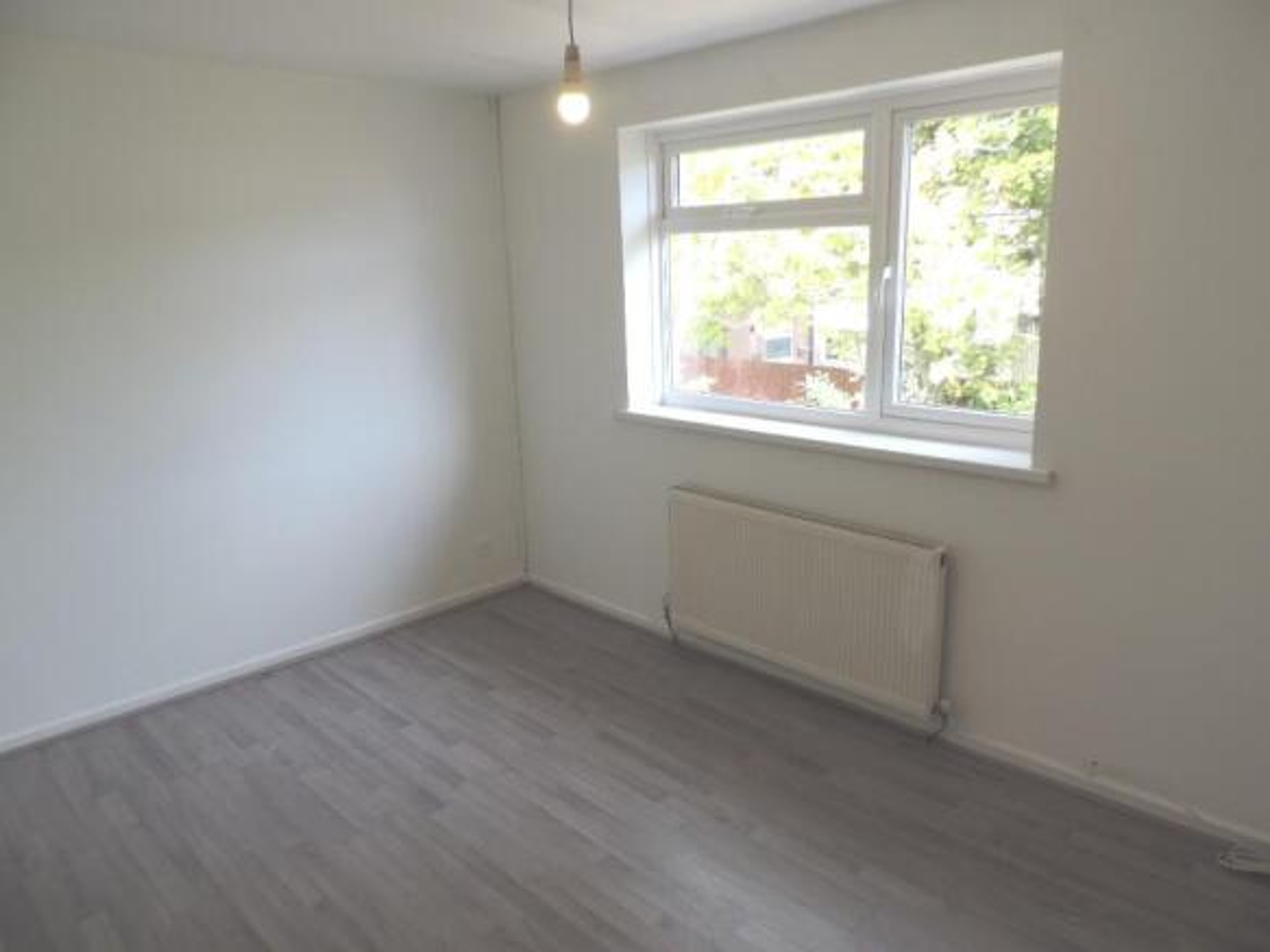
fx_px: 880
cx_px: 635
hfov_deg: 71.6
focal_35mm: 24
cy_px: 476
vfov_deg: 56.8
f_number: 3
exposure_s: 1/80
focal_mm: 4.3
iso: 80
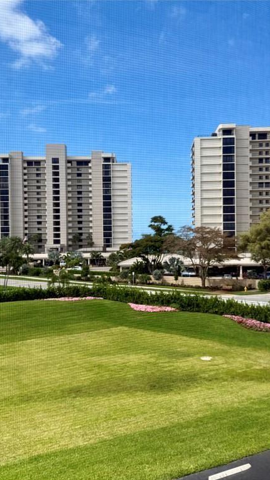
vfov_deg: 56.6
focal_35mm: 35
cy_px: 240
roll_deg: +0.4
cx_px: 137
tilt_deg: +0.1
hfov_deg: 33.7
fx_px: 446
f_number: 1.78
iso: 80
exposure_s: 1/2801
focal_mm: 6.76
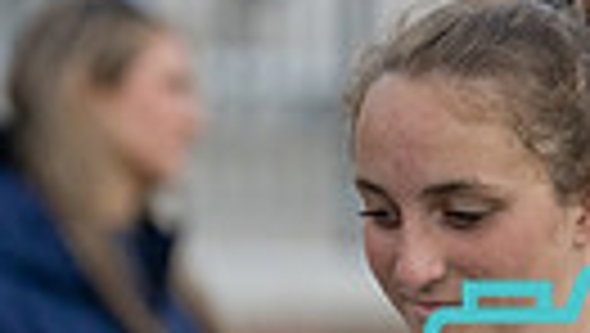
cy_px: 479
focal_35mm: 675
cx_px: 527
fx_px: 10571
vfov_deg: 1.8
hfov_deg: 3.2
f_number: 2.8
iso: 1600
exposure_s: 1/6400
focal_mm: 146
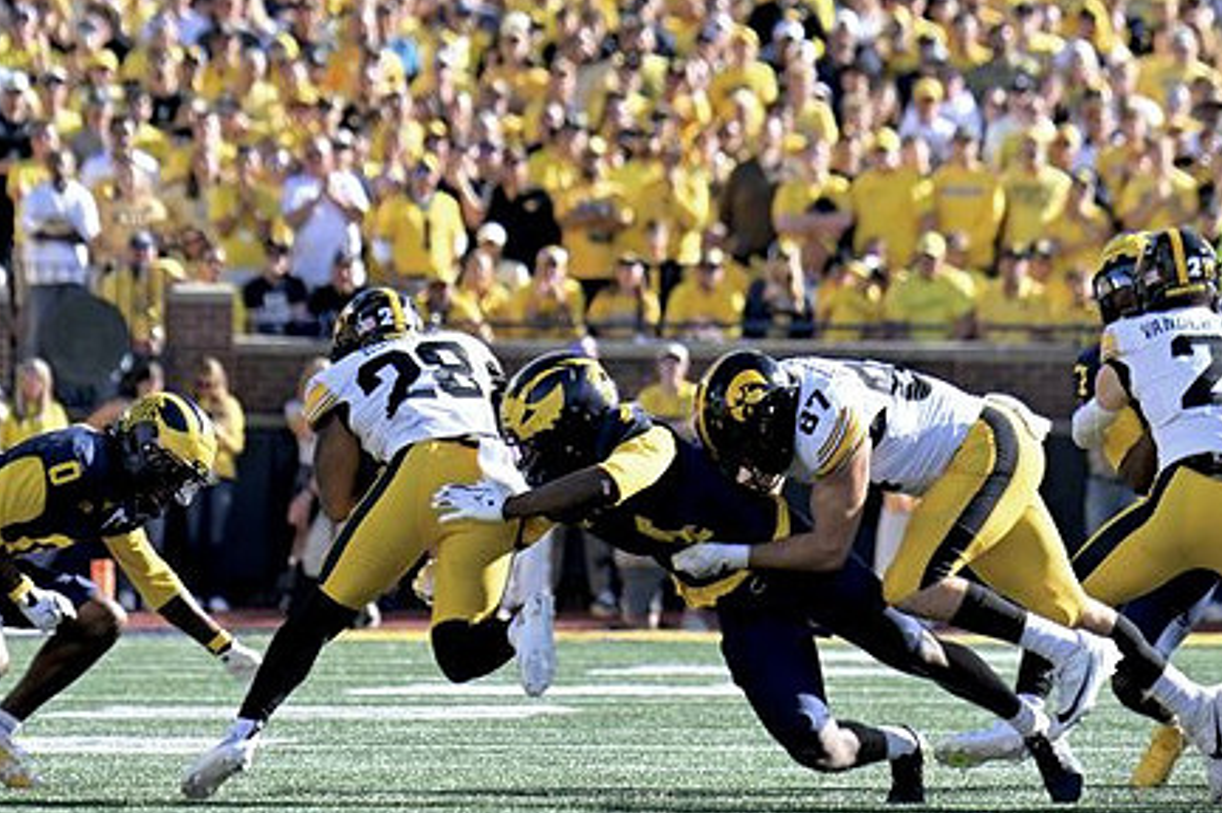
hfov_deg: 4.1
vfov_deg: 2.7
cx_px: 502
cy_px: 478
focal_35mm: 503
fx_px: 17061
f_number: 5.6
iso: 640
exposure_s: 1/1250
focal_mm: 250
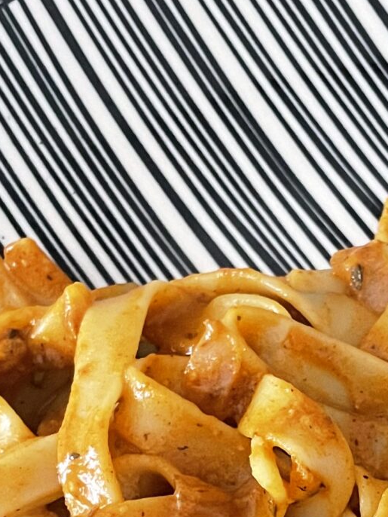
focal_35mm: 97
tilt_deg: -70.0
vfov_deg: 19.4
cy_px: 563
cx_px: 429
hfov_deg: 14.9
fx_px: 1449
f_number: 1.6
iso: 500
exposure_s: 1/56
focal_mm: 4.2
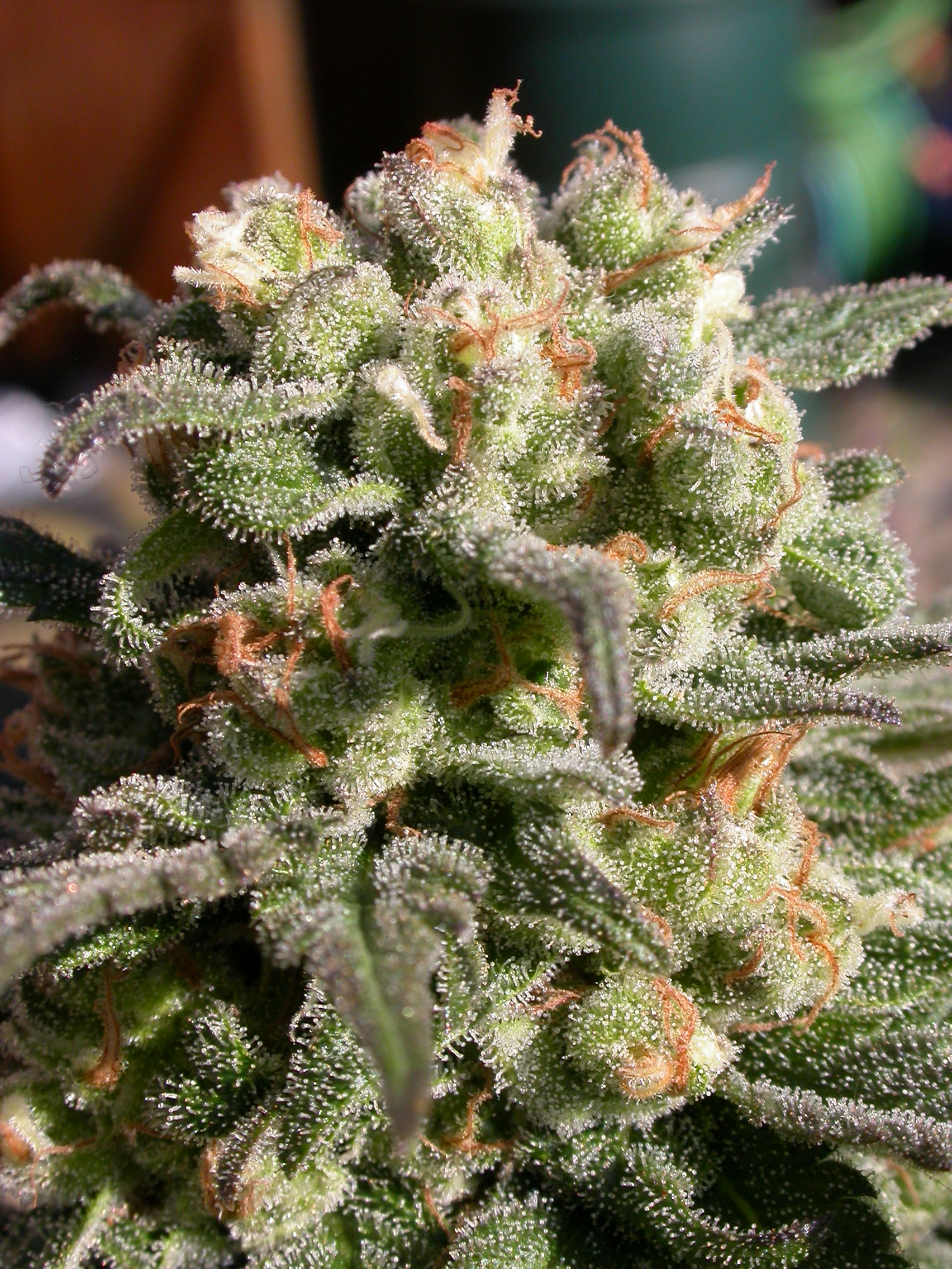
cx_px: 476
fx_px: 2677
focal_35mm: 73
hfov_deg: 20.2
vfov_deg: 26.7
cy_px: 634
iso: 100
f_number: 6.8
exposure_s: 1/268
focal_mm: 15.1
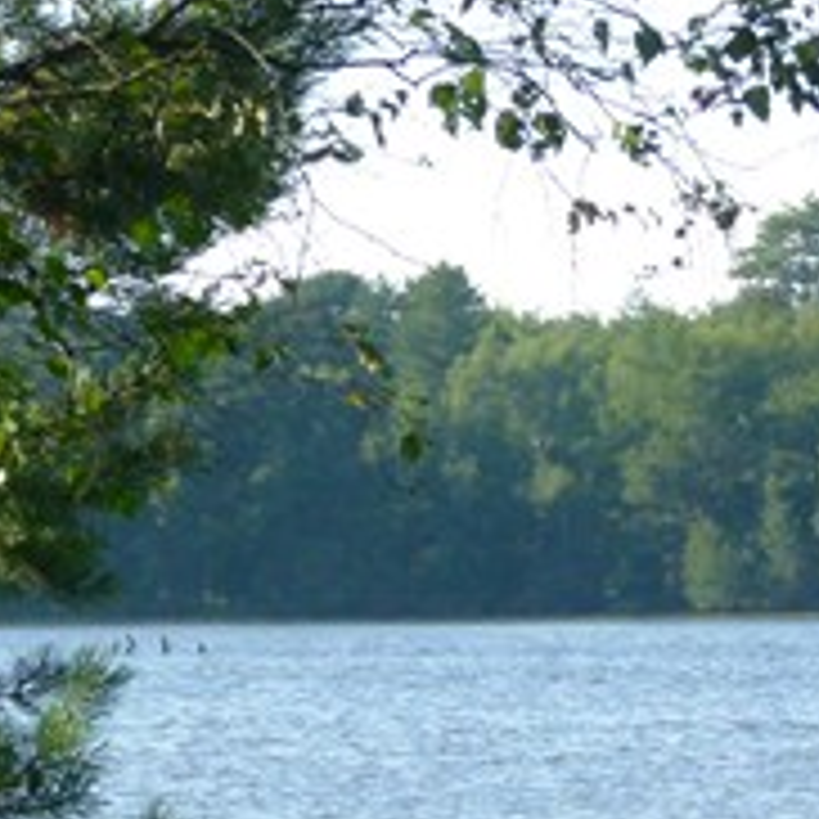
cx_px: 770
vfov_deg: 4.9
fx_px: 9449
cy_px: 963
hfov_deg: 5.0
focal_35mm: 353
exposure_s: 1/400
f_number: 3.4
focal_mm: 16.4
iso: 100
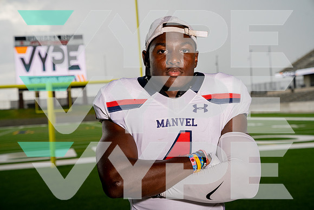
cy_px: 105
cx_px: 157
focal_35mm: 68
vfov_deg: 20.0
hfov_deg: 29.6
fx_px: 593
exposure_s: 1/1600
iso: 1000
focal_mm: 68
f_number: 6.3
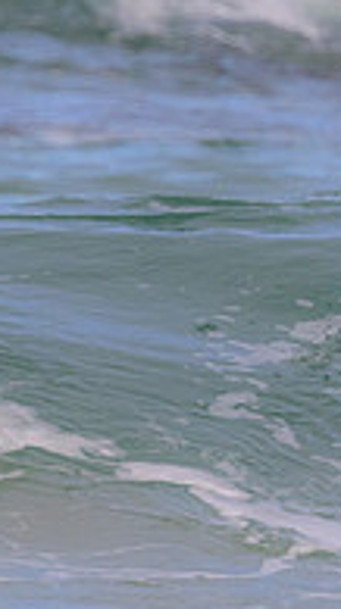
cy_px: 205
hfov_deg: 0.5
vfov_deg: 0.9
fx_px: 40363
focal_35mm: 2499
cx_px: 716
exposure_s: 1/1250
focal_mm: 800
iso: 1800
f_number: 11
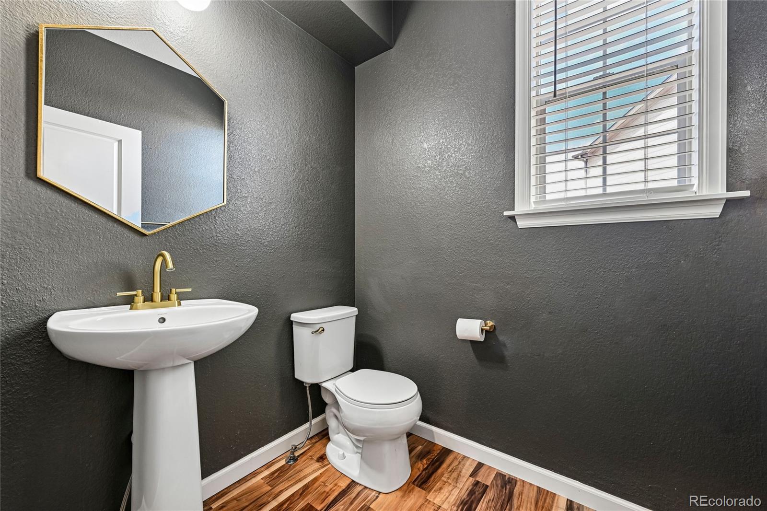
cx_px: 384
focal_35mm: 14
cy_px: 256
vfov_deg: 81.2
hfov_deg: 104.3
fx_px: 298
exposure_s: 1/2.5
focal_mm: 14
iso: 400
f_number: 11
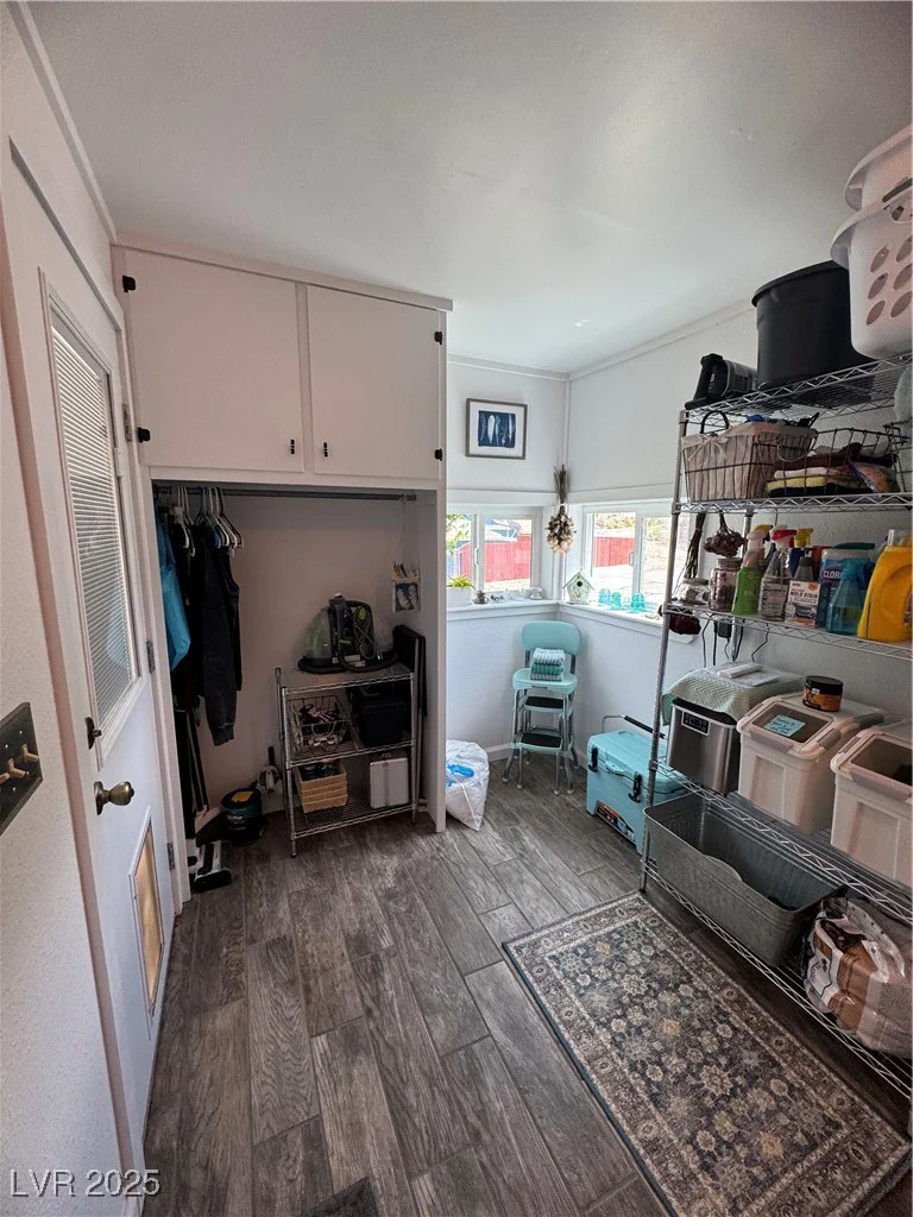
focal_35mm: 14
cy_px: 608
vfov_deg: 102.1
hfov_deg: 85.7
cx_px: 456
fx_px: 492
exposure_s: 1/120
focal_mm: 2.22
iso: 125
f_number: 2.2
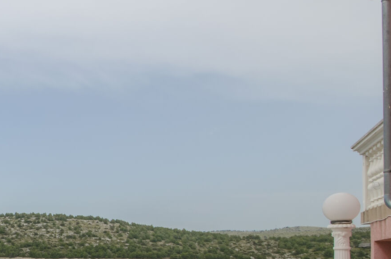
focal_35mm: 48
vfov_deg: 26.8
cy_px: 242
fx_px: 520
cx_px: -112
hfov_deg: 31.9
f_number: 11
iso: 100
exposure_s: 1/200
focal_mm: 10
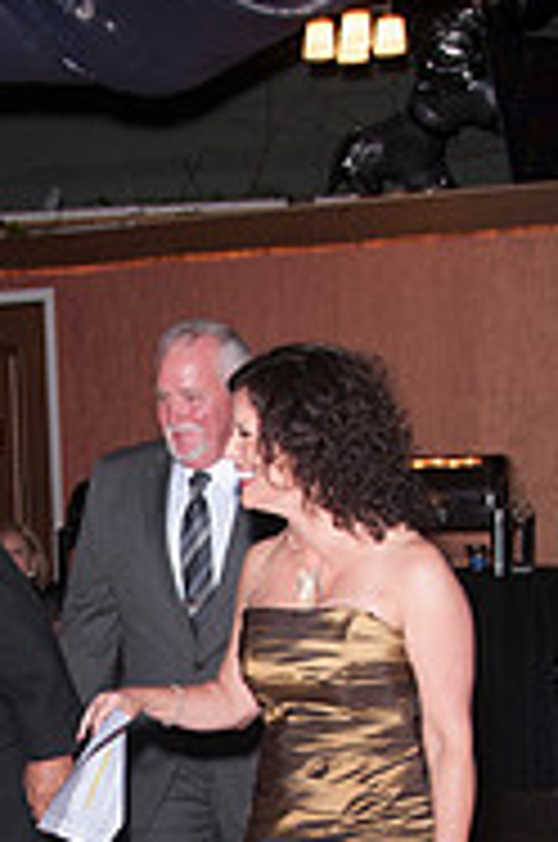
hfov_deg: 14.3
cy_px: 842
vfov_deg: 21.0
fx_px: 2193
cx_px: 11
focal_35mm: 94
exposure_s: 1/60
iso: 400
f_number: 5.6
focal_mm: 26
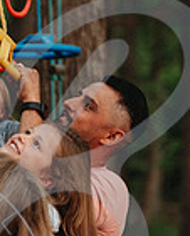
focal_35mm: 294
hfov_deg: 5.3
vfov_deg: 6.6
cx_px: -29
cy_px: 181
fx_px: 2064
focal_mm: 98
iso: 1000
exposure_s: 1/200
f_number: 2.8
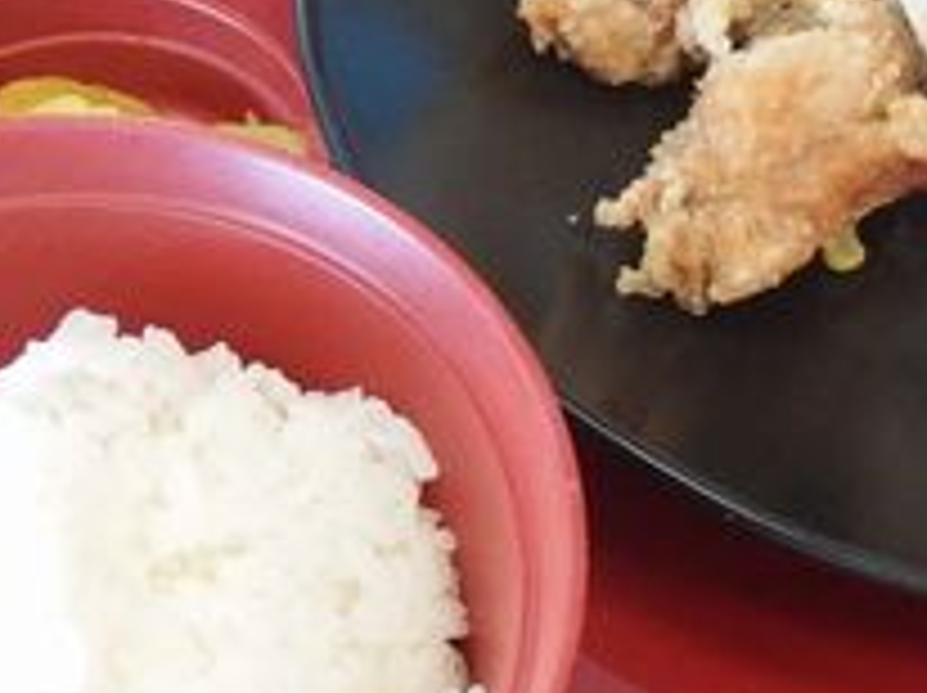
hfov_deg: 18.9
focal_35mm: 102
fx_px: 2728
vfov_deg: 14.5
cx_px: 846
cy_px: 400
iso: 640
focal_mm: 6.2
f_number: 2.8
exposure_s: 1/40
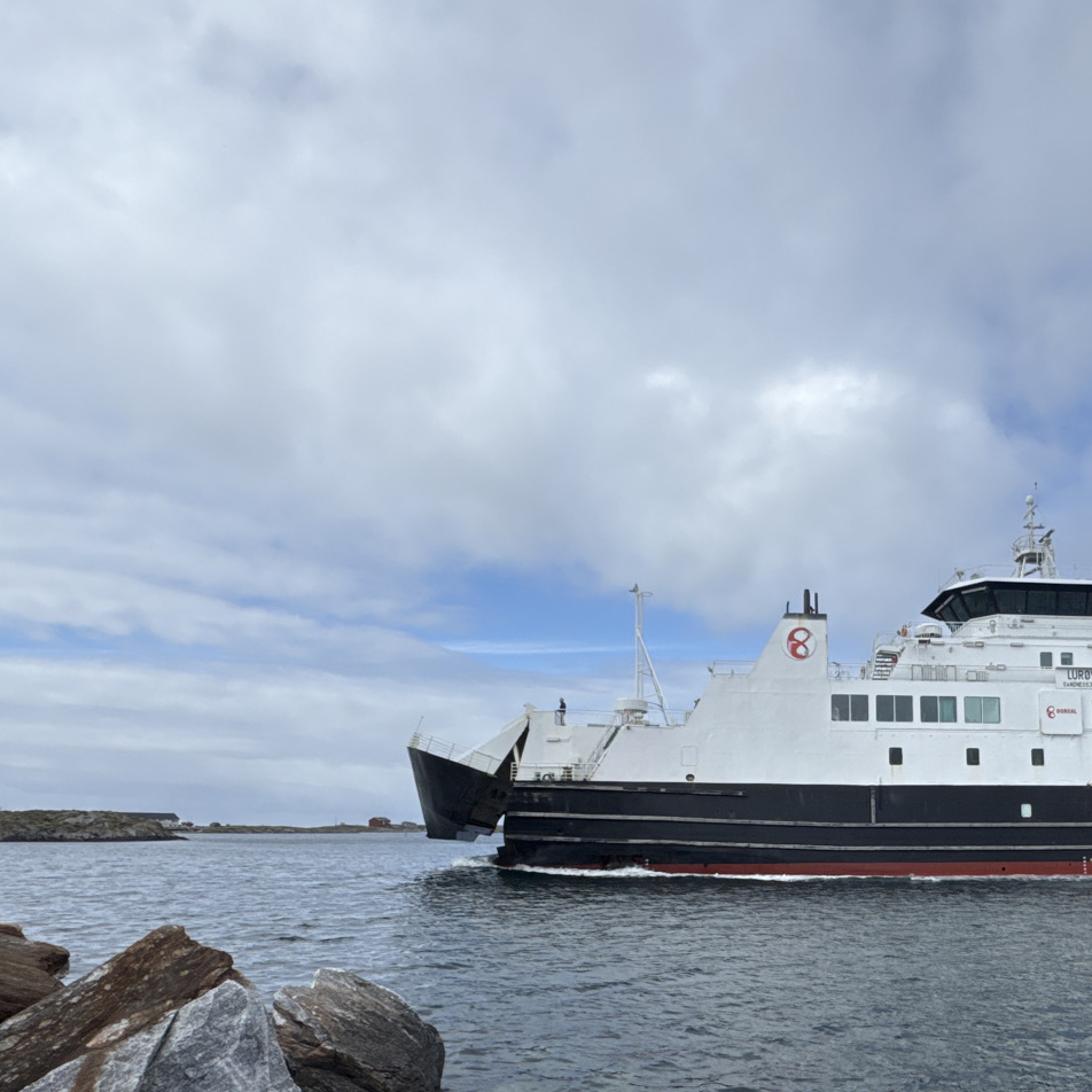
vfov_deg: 59.1
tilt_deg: +4.6
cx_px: 777
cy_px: 756
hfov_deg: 58.7
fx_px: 928
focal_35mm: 26
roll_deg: -0.2
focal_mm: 2.22
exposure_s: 1/2874
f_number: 2.2
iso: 50
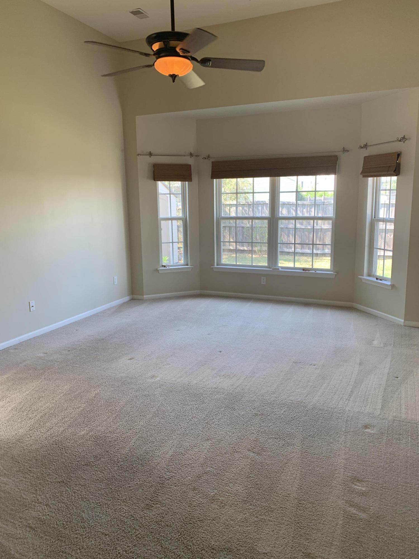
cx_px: 210
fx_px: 420
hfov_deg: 53.1
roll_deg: +1.1
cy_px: 280
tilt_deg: -9.3
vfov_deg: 67.3
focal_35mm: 26
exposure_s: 1/120
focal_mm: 4.25
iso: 80
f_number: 1.8
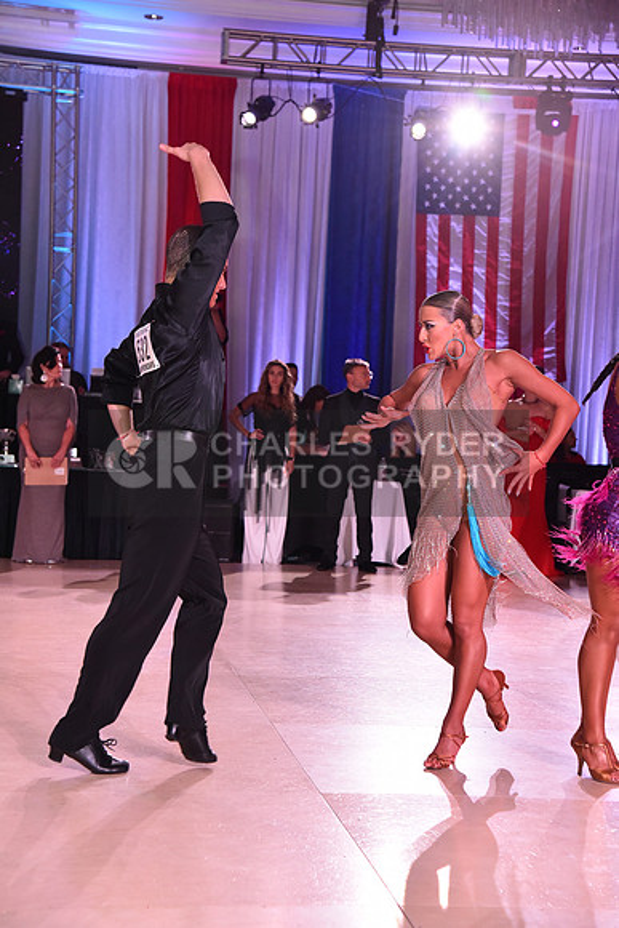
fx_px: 1675
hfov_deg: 20.9
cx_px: 310
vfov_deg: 31.0
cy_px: 464
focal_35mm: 65
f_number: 5.6
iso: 2500
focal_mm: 65
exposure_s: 1/320
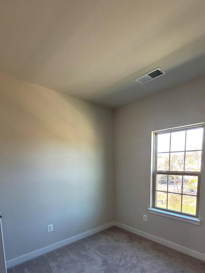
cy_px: 184
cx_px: 119
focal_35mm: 19
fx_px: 150
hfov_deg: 68.3
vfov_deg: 81.5
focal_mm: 1.74
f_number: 2.2
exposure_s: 1/60
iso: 125
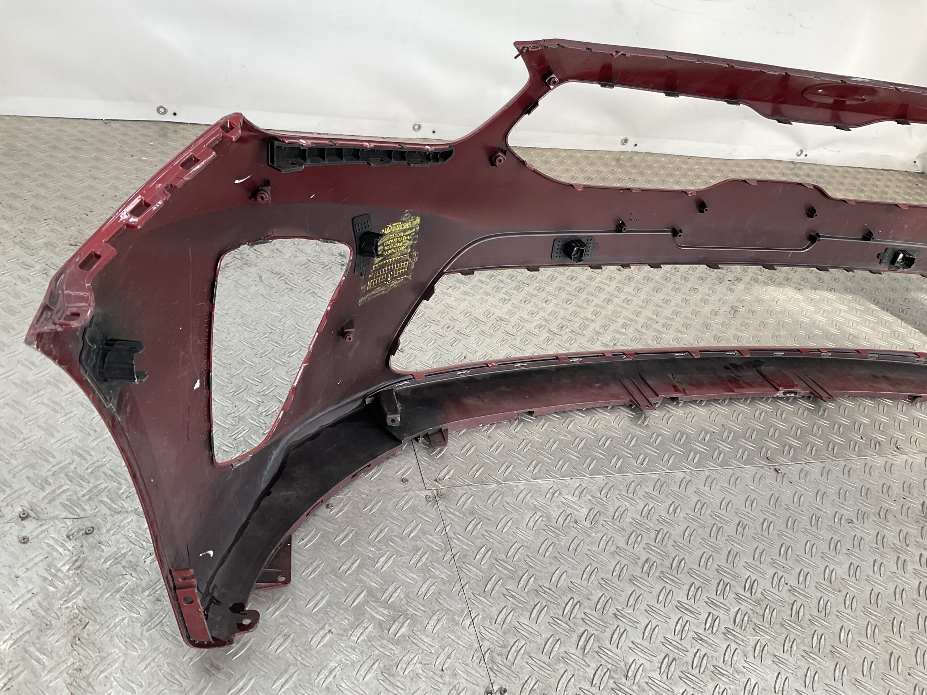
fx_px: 777
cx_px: 464
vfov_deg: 48.2
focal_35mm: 29
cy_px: 348
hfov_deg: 61.7
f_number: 1.8
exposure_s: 1/124
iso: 16
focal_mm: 3
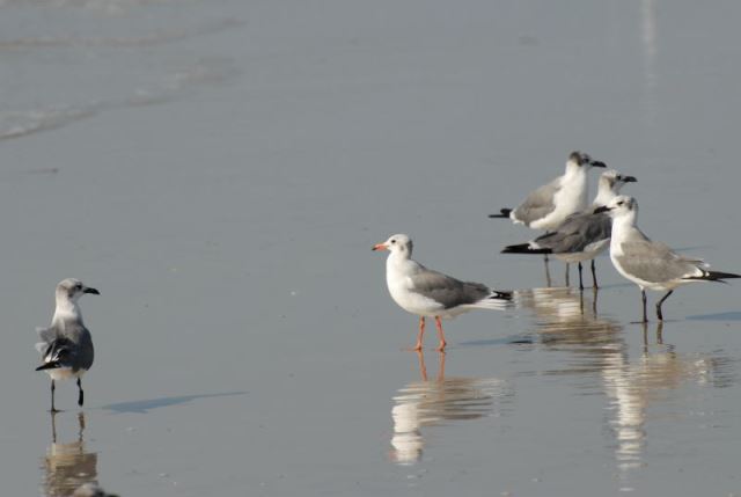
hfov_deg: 4.6
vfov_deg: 3.1
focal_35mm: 450
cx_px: 370
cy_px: 248
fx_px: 9277
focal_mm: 300
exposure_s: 1/500
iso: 200
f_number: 13
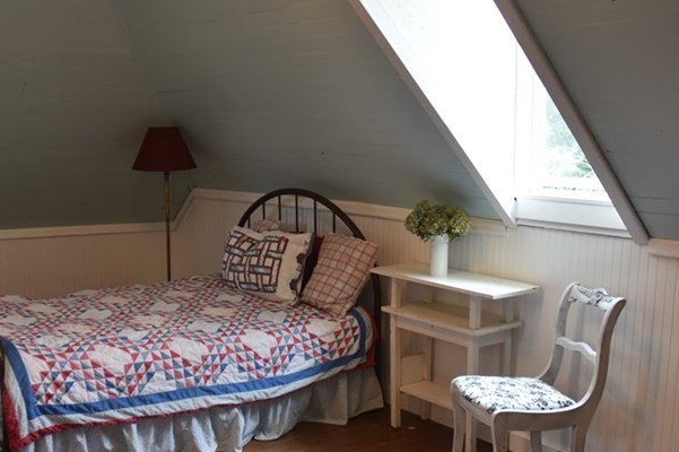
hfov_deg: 42.6
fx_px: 867
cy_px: 266
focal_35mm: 46
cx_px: 275
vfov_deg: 29.2
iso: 400
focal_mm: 18
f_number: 3.5
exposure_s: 1/30
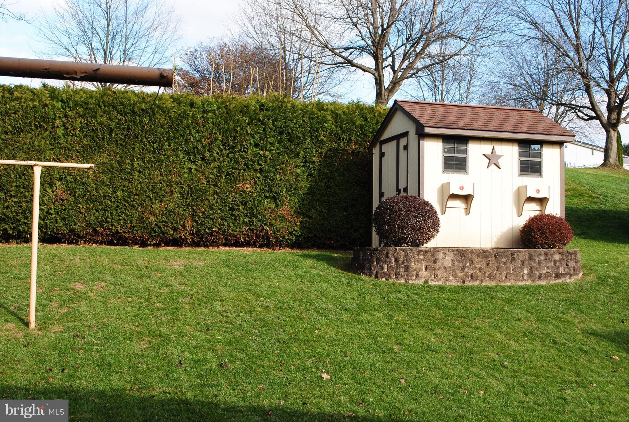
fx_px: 840
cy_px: 211
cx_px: 314
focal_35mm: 48
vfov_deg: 28.2
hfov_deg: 41.0
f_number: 9
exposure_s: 1/125
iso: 200
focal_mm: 32
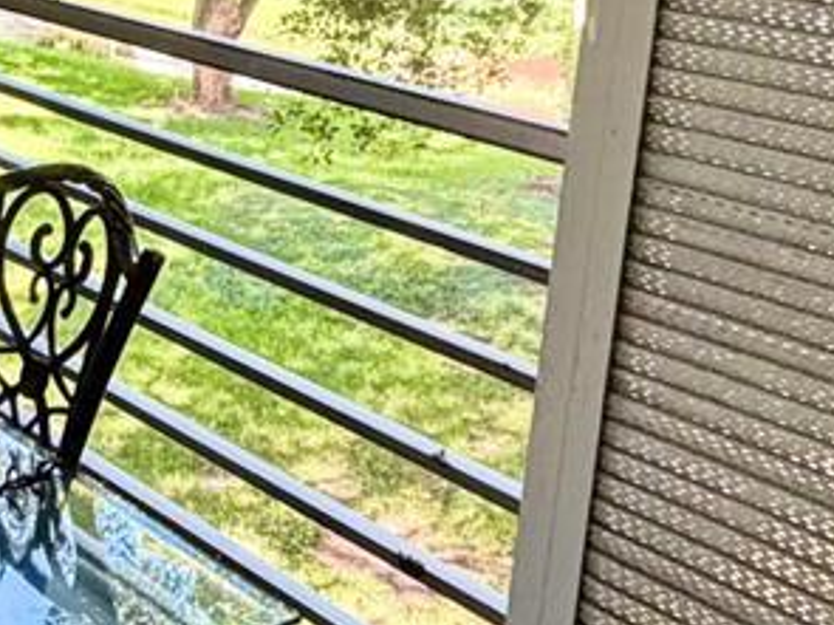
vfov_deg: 19.2
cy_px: 153
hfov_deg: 25.5
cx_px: 286
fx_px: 1830
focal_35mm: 76
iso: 320
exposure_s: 1/116
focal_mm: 2.22
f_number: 2.2
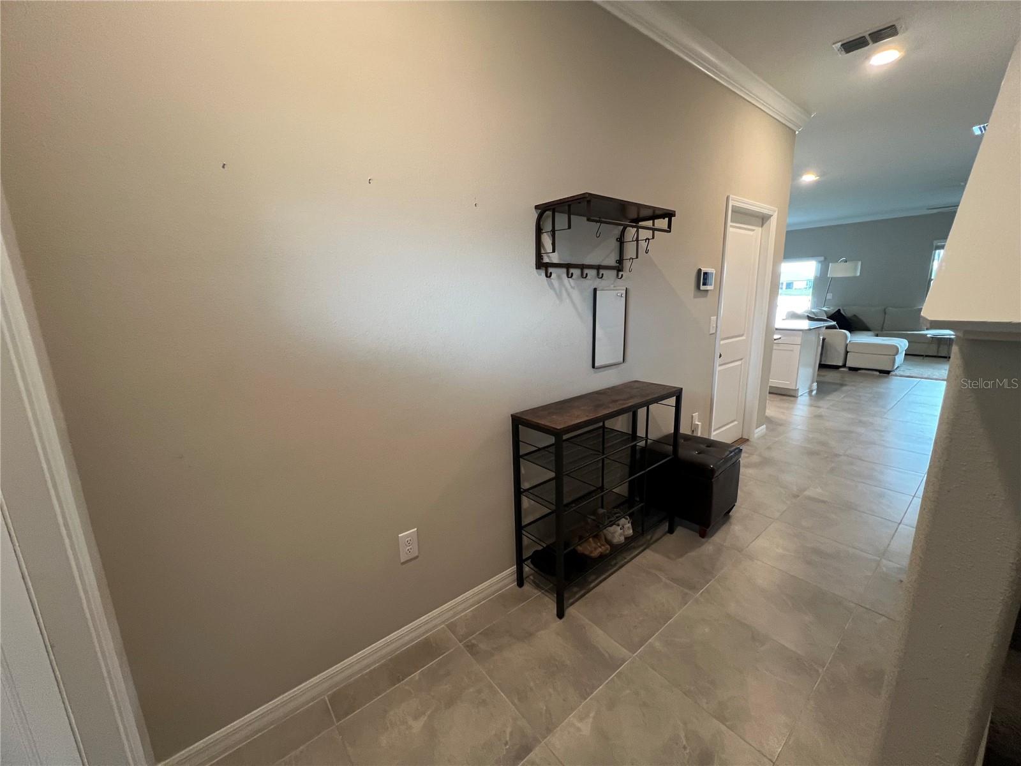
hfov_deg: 106.2
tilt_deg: -13.0
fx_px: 383
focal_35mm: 13
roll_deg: +2.1
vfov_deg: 89.9
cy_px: 383
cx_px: 510
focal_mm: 1.57
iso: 250
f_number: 1.8
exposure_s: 1/60
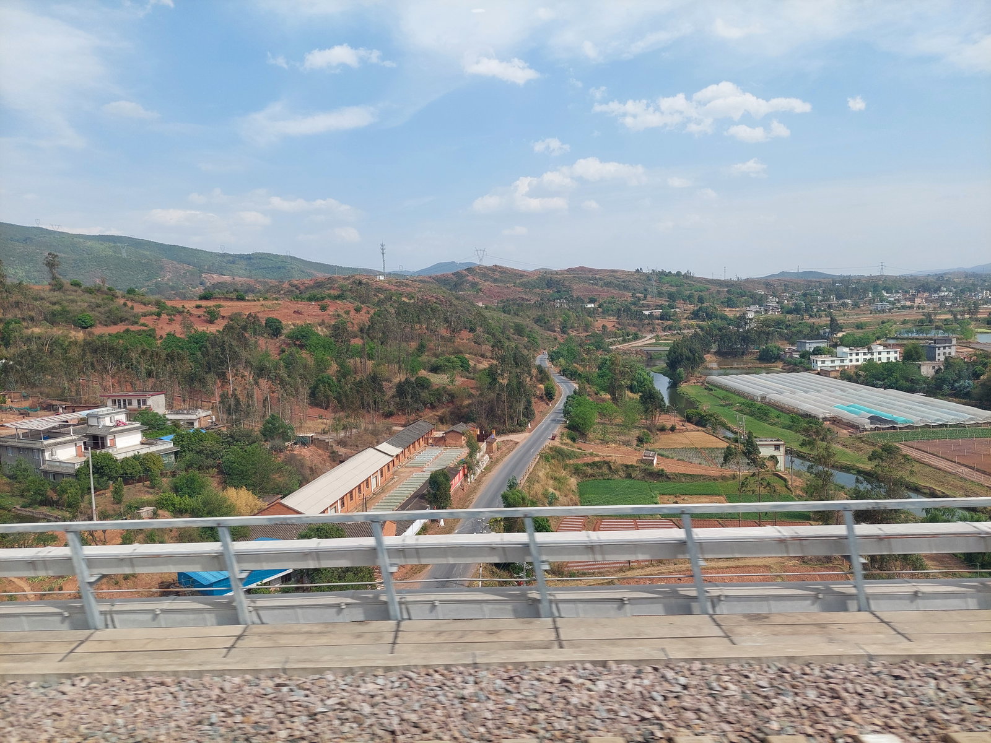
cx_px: 496
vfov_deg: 54.9
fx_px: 716
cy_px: 372
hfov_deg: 69.4
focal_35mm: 25
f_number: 1.8
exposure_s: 1/1226
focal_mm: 5.23
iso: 40
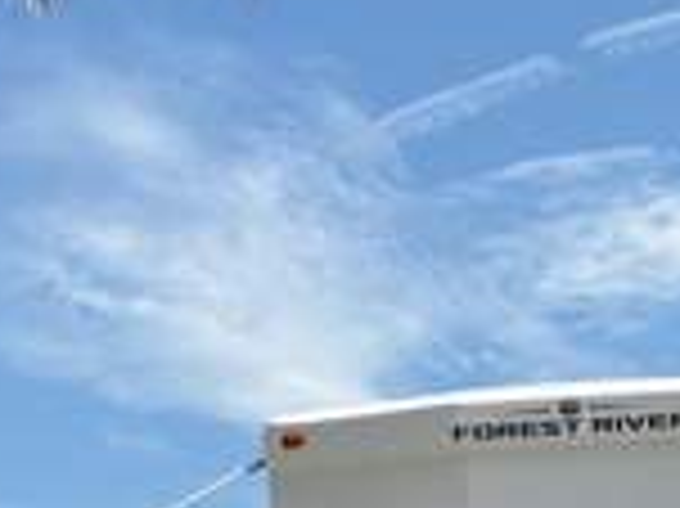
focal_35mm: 138
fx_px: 2709
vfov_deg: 10.4
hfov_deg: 14.2
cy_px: 719
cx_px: 576
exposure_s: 1/5814
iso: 50
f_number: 1.6
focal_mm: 5.96
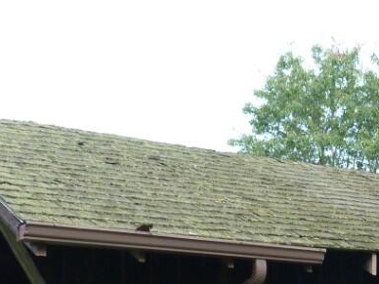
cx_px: 346
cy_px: 328
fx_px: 953
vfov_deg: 16.4
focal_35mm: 87
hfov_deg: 21.9
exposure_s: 1/160
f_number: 3
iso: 160
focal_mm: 5.9
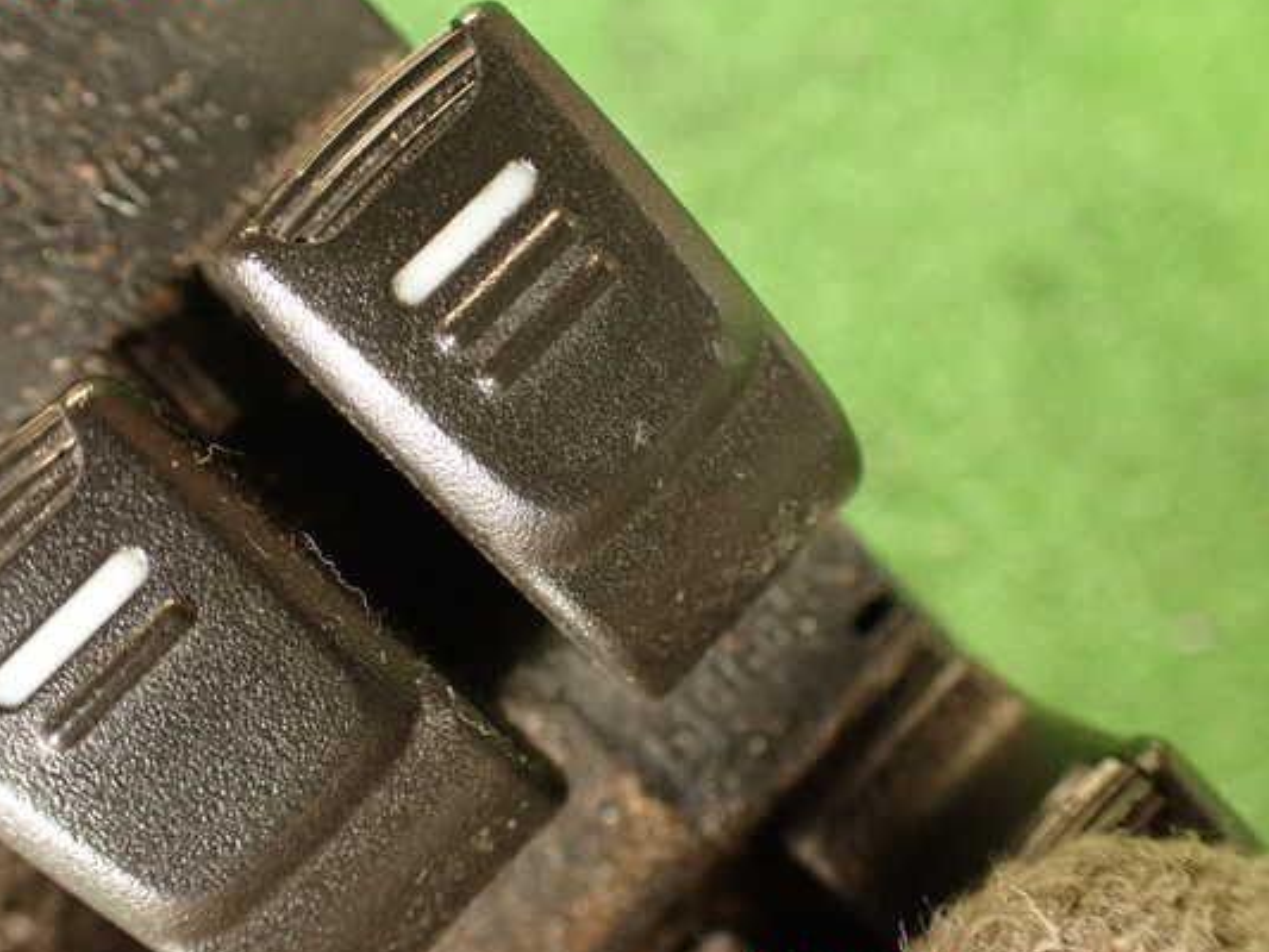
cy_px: 476
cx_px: 579
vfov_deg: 39.7
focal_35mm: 36
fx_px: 1320
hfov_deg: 51.3
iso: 400
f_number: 2.4
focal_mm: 5.79
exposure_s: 1/30
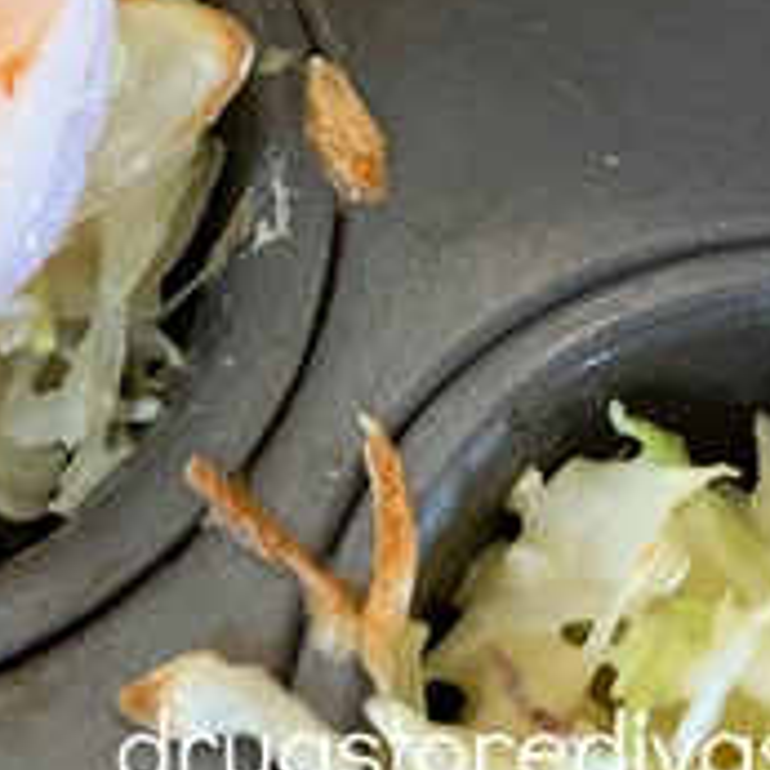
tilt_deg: -54.5
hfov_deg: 24.7
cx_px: -120
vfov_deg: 25.5
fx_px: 1611
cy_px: -11
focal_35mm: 64
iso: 400
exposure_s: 1/60
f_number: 1.6
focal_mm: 5.1
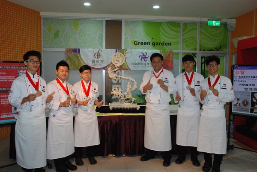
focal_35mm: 30
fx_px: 215
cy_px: 86
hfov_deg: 61.8
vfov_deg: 43.8
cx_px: 128
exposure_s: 1/60
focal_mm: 20
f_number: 5.6
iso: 1600
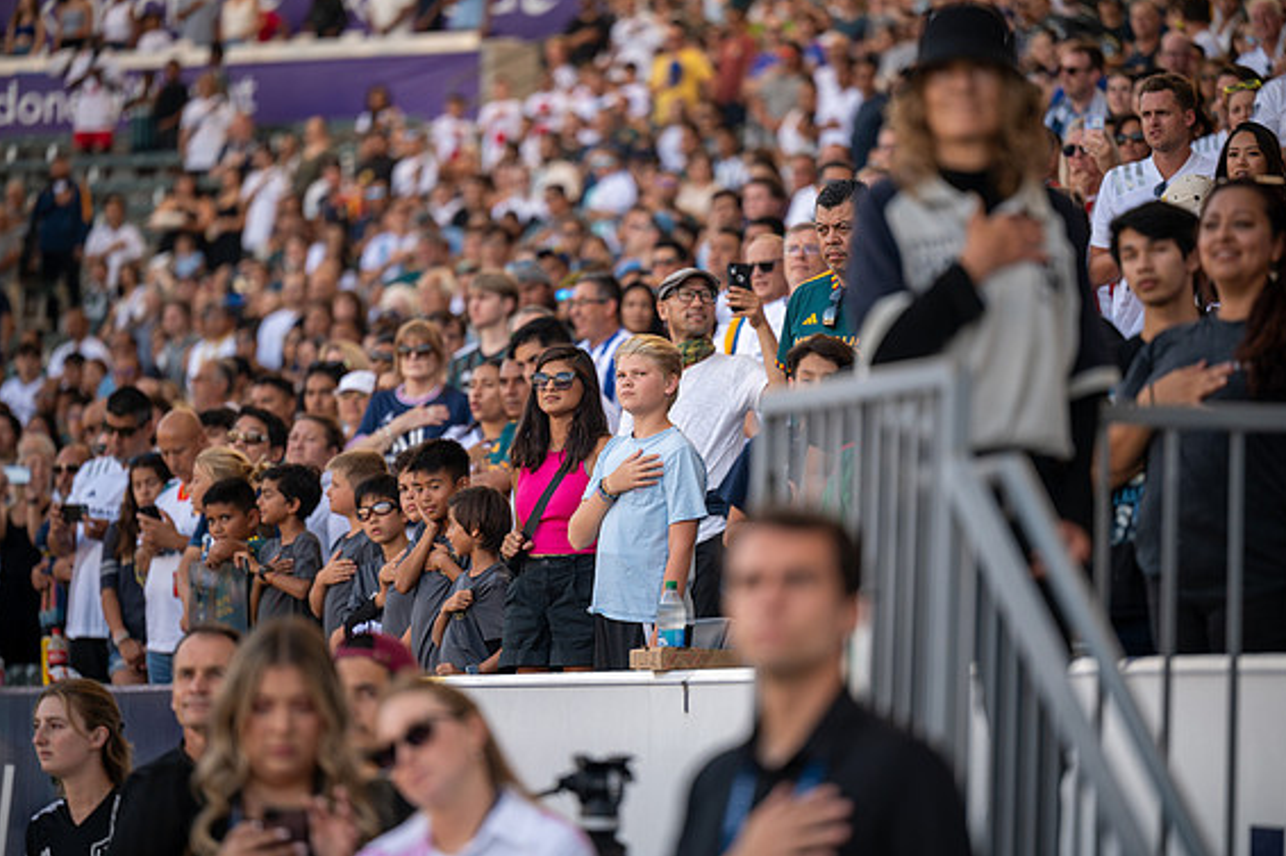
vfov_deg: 6.7
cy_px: 422
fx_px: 7320
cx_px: 650
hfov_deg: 10.0
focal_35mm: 205
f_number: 2.8
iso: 360
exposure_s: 1/1000
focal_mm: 200
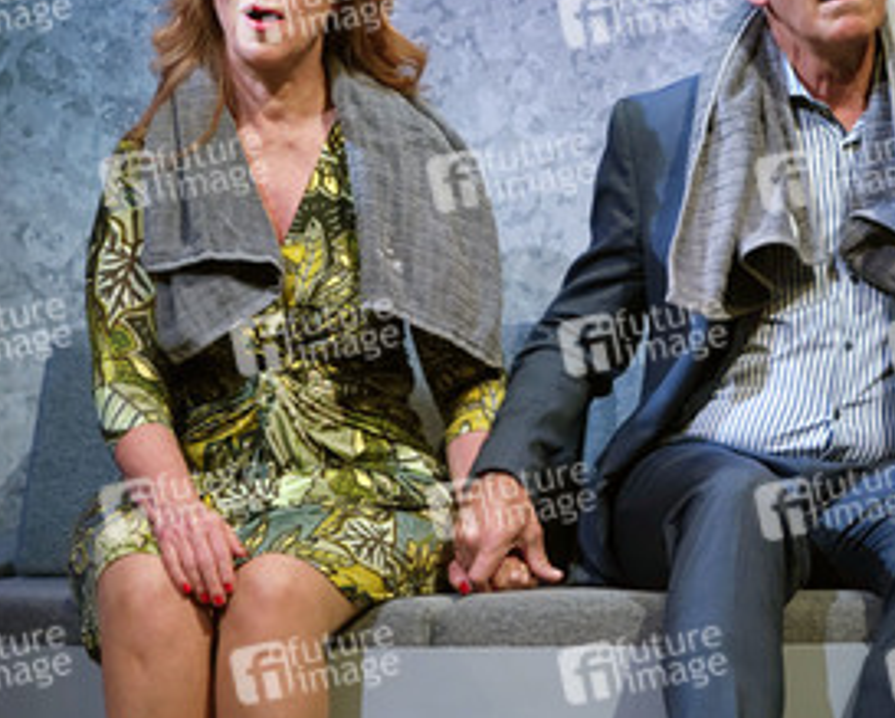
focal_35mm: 263
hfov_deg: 7.3
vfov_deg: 5.9
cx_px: 556
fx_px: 6974
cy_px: 256
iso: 2000
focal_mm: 170
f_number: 5.6
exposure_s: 1/250
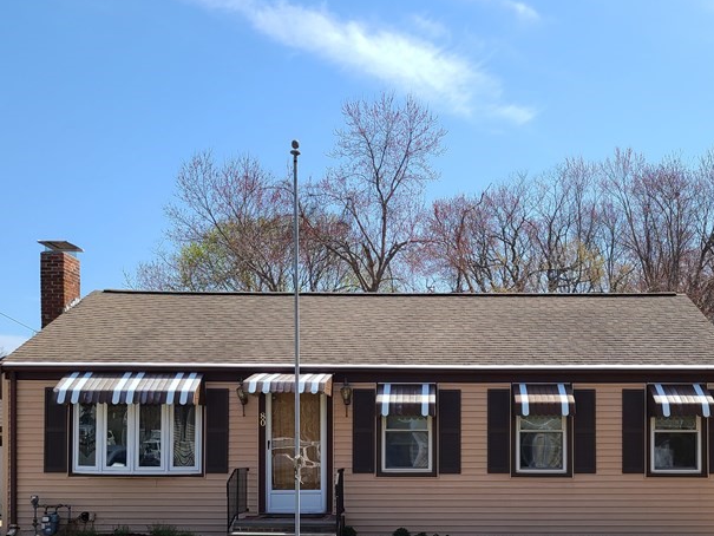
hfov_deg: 42.6
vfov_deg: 32.0
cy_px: 431
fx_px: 908
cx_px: 453
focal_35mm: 44
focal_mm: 5.4
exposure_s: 1/1983
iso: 40
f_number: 1.8
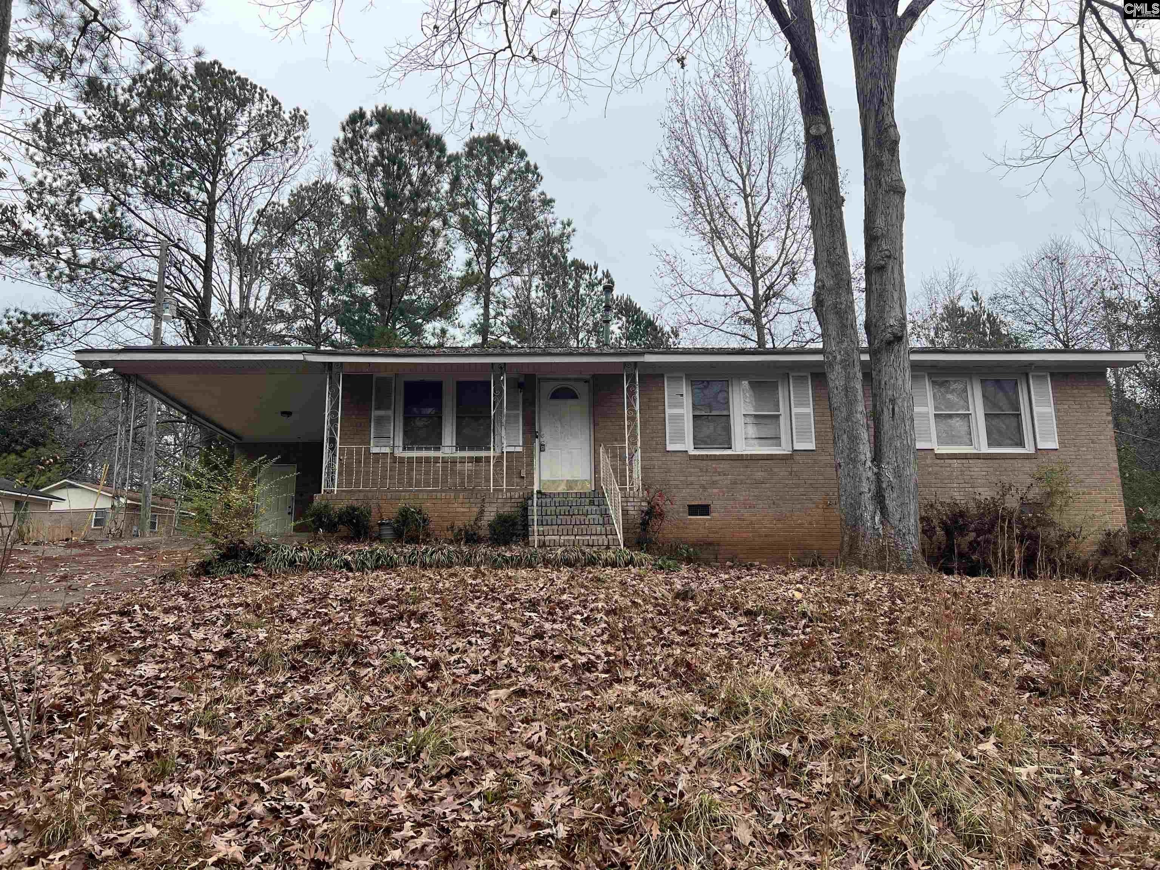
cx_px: 580
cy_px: 435
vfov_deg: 53.1
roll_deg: +1.0
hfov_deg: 67.3
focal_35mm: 26
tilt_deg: +11.3
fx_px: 871
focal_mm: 5.7
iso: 50
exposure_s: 1/1361
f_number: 1.5
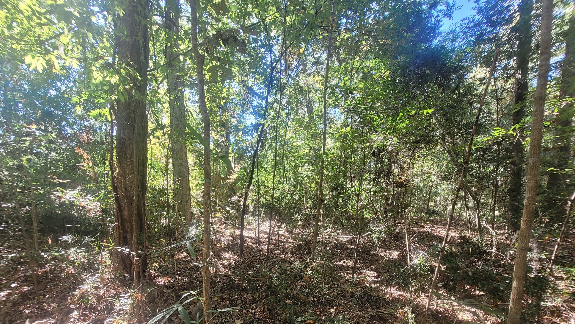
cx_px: 282
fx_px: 229
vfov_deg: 68.5
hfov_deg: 103.0
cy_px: 217
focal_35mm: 15
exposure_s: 1/119
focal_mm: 1.74
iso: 80
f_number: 2.2
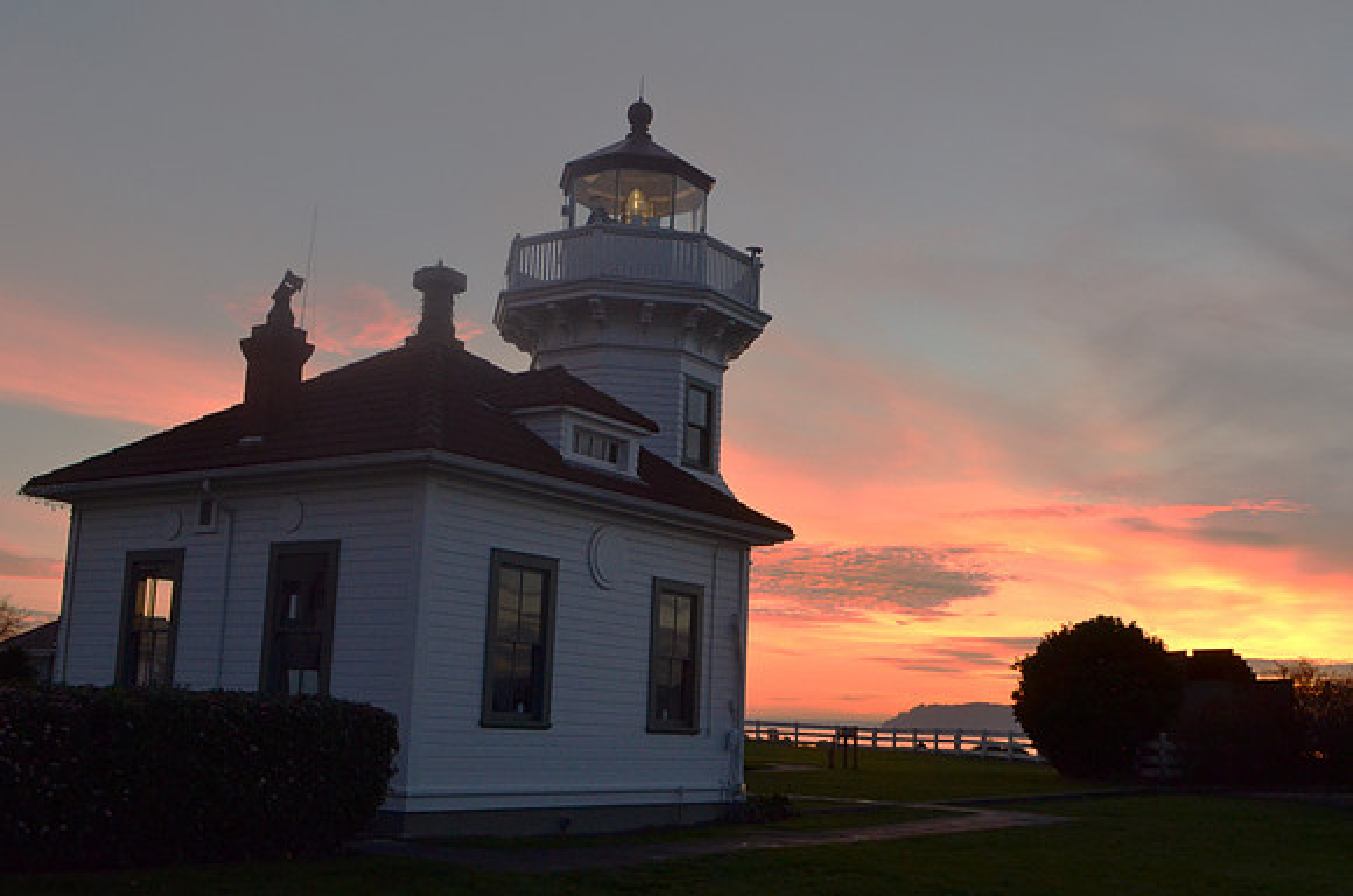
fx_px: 1350
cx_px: 676
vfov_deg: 36.7
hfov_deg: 53.2
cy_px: 448
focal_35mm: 36
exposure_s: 1/100
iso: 800
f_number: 10
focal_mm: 24
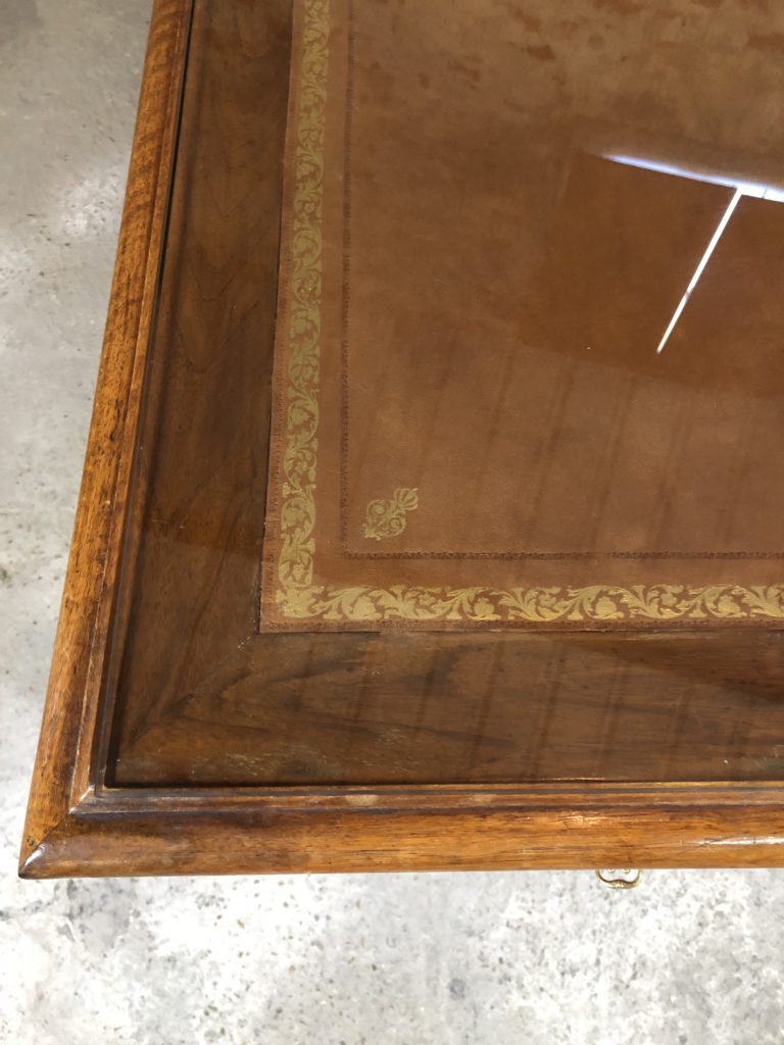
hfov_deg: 49.7
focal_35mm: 28
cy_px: 522
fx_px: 846
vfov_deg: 63.4
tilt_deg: -67.0
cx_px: 392
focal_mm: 4
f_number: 1.8
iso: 100
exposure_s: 1/7
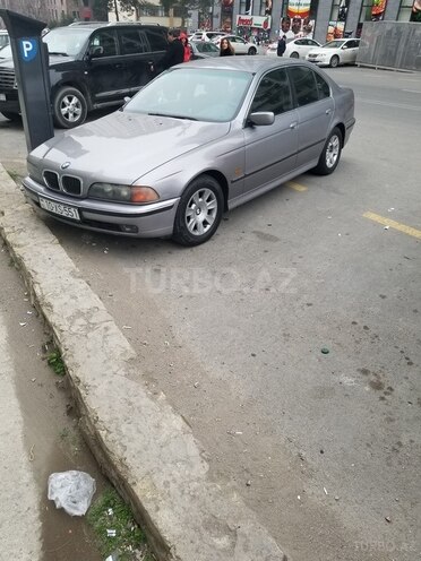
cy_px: 280
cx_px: 210
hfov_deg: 53.1
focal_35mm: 26
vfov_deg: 67.3
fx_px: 422
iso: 100
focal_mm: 4.25
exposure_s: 1/120
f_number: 1.7
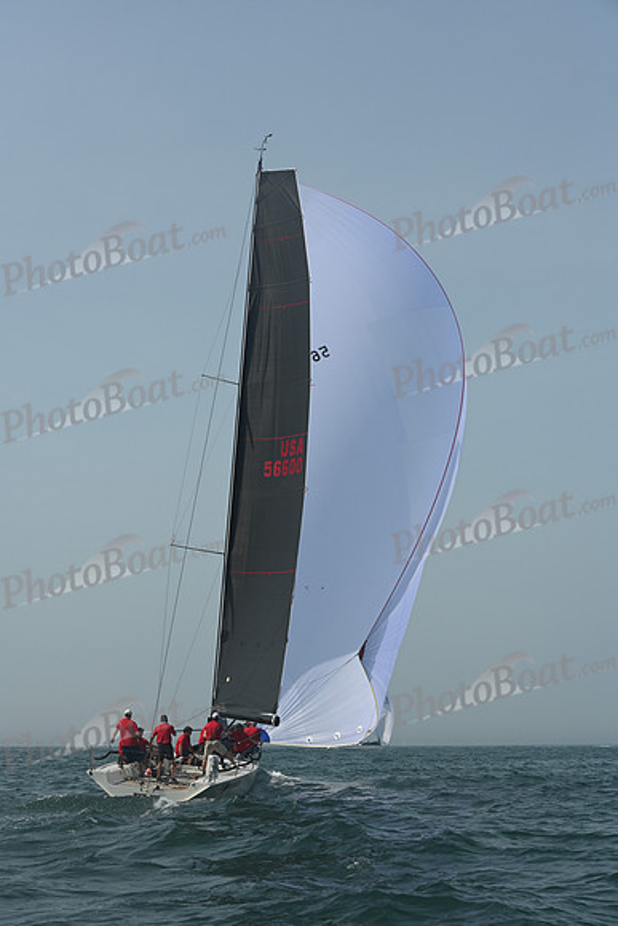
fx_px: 1801
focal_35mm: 70
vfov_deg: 28.8
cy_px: 463
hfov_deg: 19.5
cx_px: 309
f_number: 9
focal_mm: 70
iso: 320
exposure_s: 1/1250
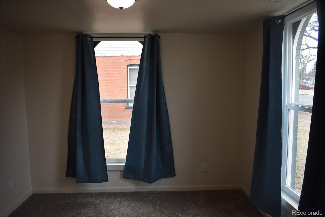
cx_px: 162
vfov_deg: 47.9
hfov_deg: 67.4
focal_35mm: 27
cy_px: 108
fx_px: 244
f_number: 4.5
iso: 800
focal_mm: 18
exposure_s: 1/500
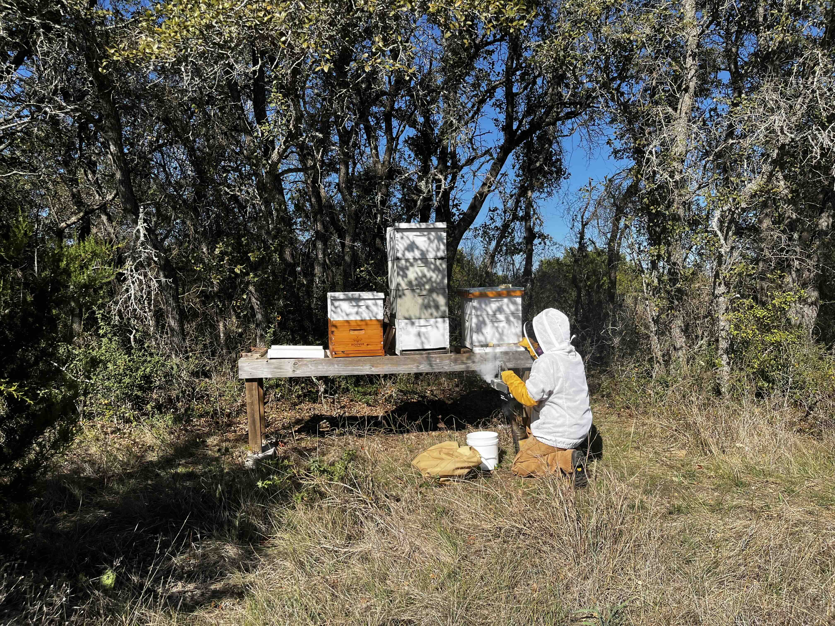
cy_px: 313
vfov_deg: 53.1
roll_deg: +1.2
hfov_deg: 67.3
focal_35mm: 26
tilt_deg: -3.0
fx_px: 627
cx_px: 418
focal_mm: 5.1
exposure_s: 1/2513
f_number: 1.6
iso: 50
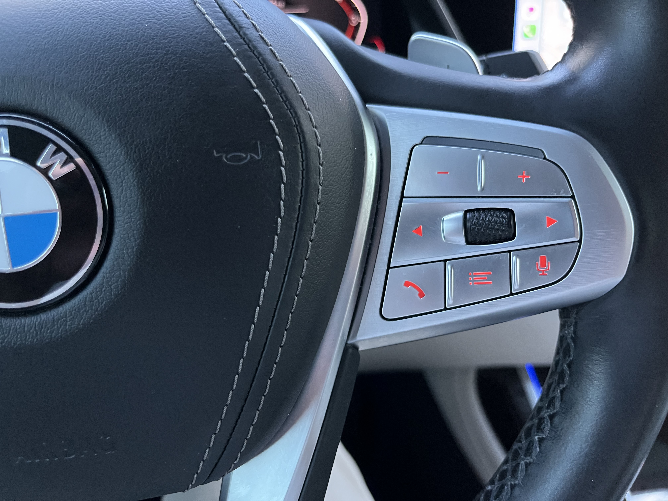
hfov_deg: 67.3
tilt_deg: -31.6
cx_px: 334
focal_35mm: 26
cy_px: 250
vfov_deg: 53.1
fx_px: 502
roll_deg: +1.0
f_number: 1.6
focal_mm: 5.1
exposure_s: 1/32
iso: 640
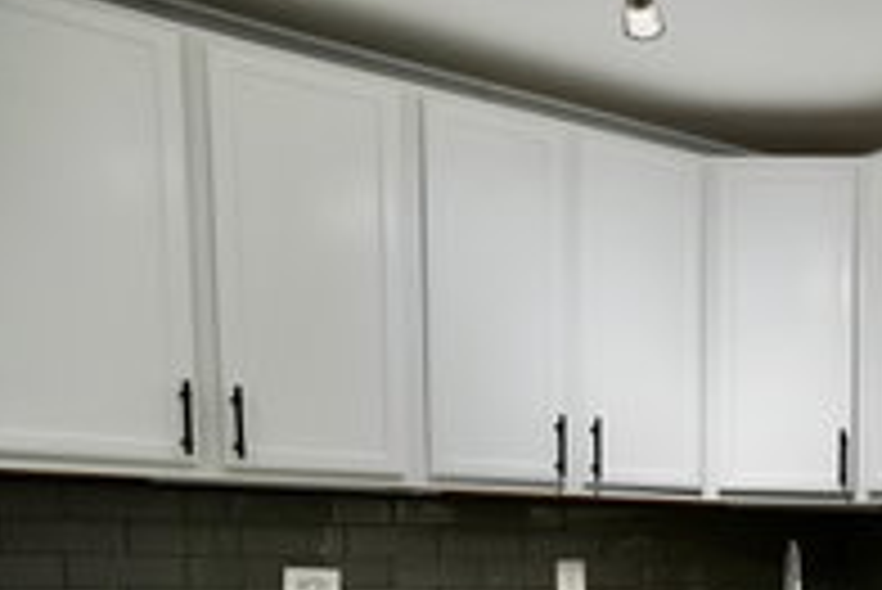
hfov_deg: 33.5
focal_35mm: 49
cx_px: 1035
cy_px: 685
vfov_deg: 25.2
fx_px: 1201
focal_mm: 20
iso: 1600
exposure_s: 1/160
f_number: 4
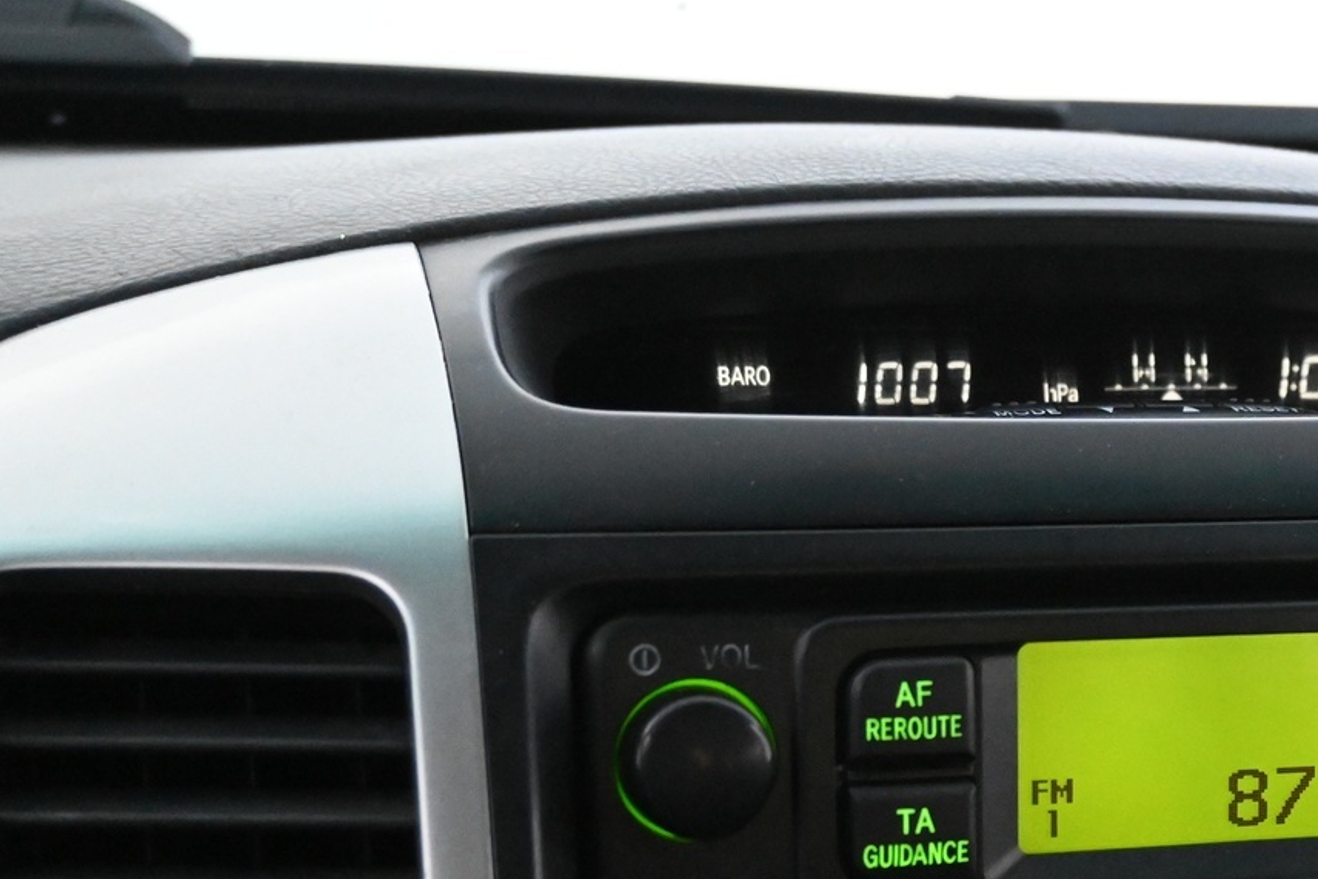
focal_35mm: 71
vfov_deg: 18.9
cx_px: 1087
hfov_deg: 27.8
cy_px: 784
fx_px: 2598
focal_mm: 25
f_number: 4.2
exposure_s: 1/40
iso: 7200
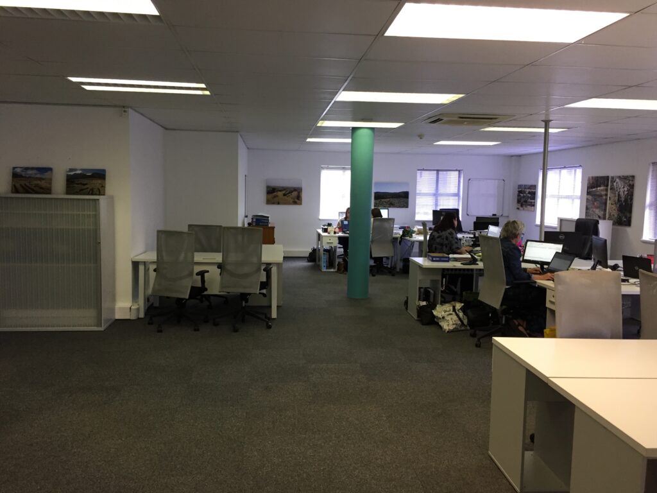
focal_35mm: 29
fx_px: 550
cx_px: 328
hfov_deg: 61.7
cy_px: 246
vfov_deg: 48.2
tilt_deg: -7.1
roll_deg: -2.3
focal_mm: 4.15
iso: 80
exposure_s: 1/33
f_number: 2.2
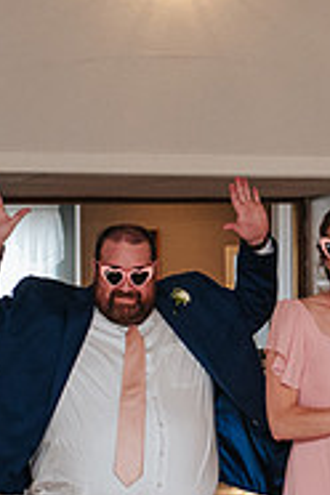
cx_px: 231
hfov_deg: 7.2
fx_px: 2612
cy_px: 351
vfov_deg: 10.8
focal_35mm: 190
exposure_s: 1/200
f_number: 3.2
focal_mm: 35
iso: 1000
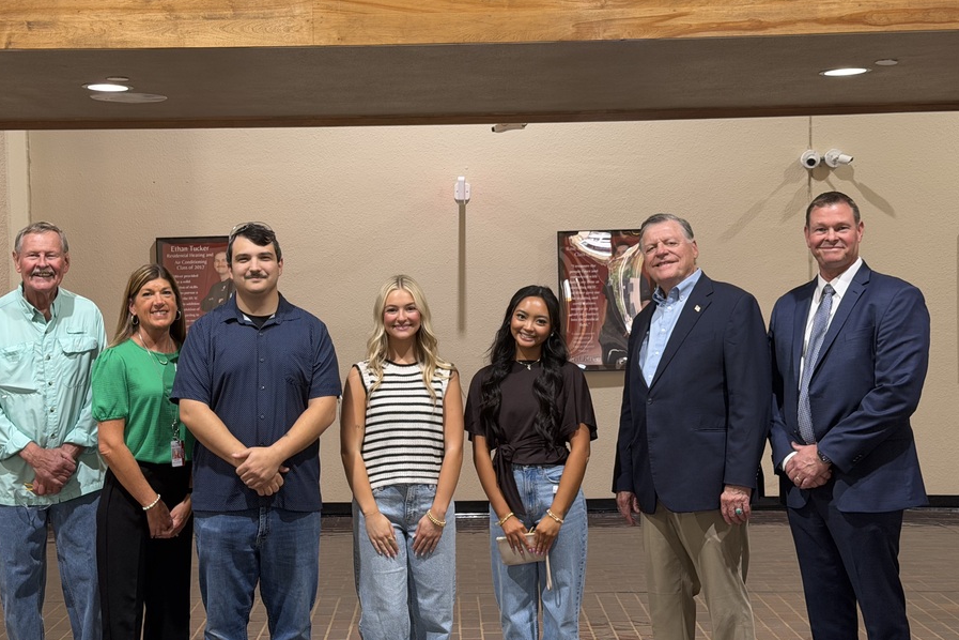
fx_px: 1518
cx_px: 434
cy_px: 330
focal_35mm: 57
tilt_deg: -1.8
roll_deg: +1.2
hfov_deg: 35.0
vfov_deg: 23.8
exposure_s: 1/60
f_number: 1.78
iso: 100
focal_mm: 6.76
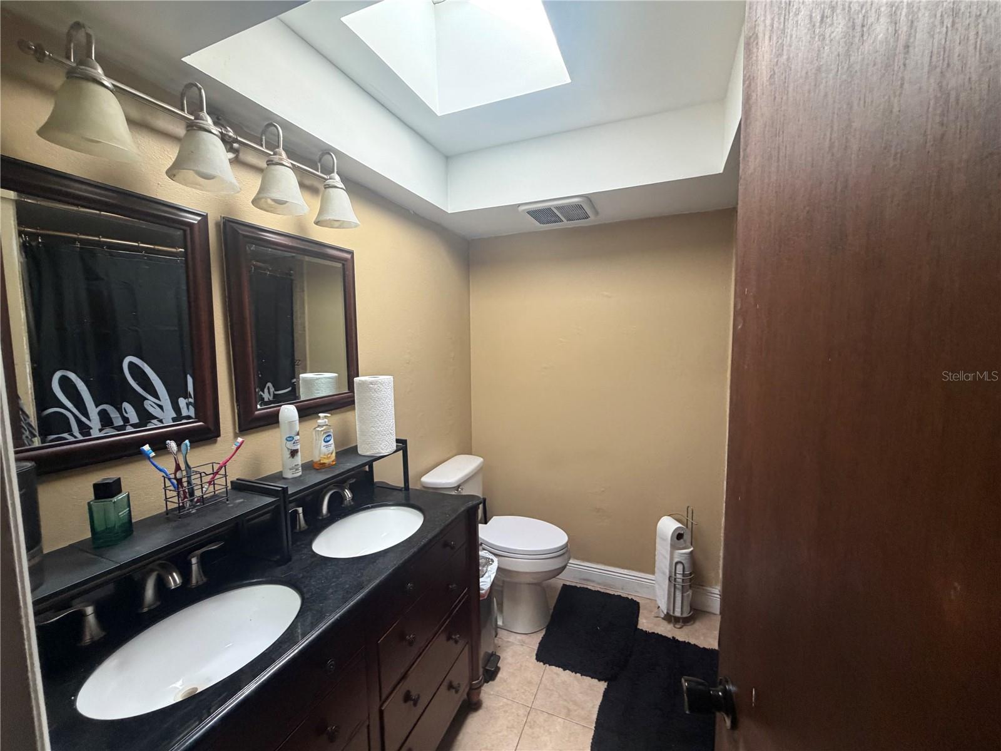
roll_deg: +1.1
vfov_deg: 85.7
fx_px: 405
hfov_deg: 102.1
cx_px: 500
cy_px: 376
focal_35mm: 14
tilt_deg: -5.5
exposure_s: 1/68
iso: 320
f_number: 2.2
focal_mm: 2.22
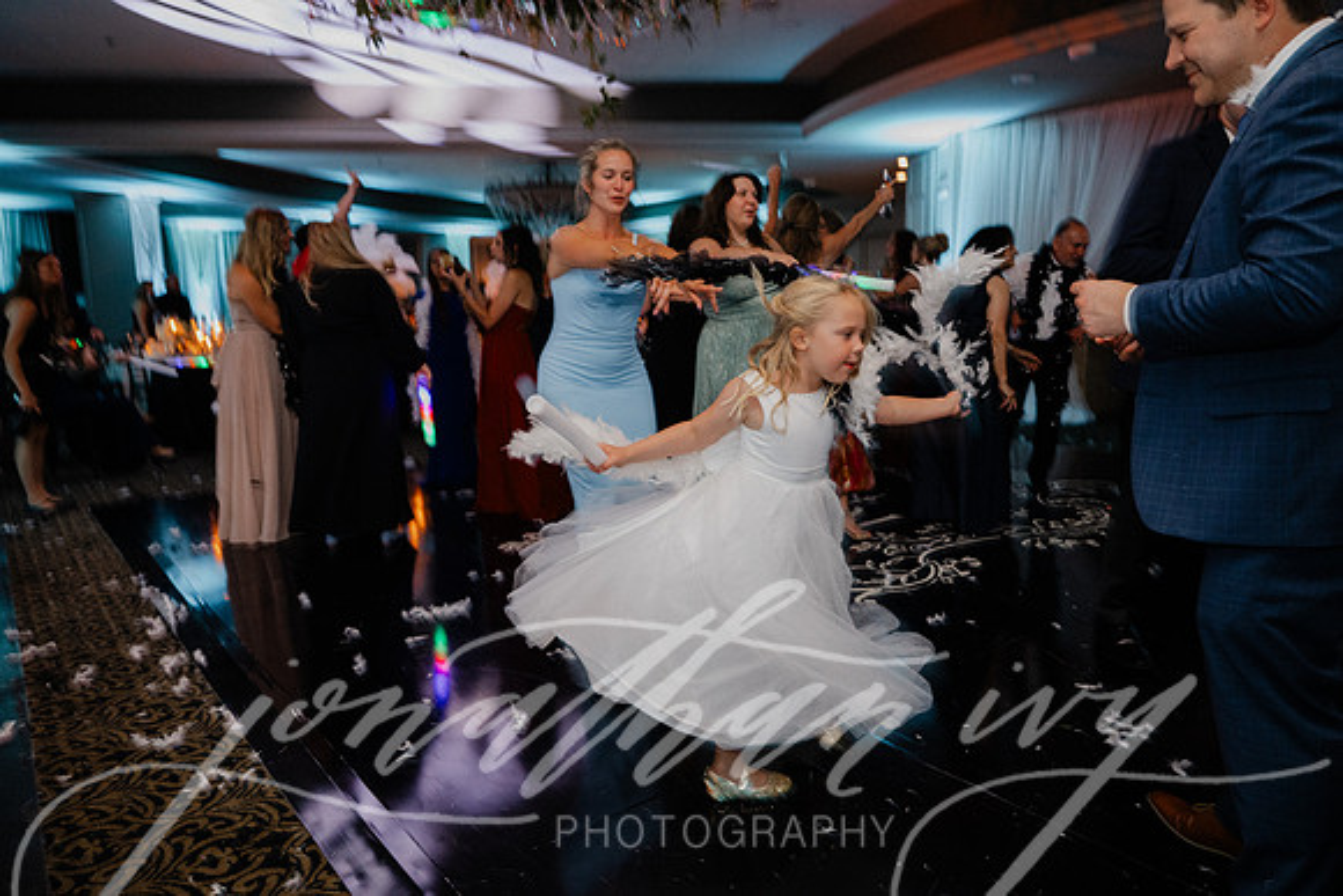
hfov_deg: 73.7
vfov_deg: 53.2
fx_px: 896
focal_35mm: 24
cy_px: 448
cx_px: 672
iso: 2000
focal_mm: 24
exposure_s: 1/40
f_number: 3.2
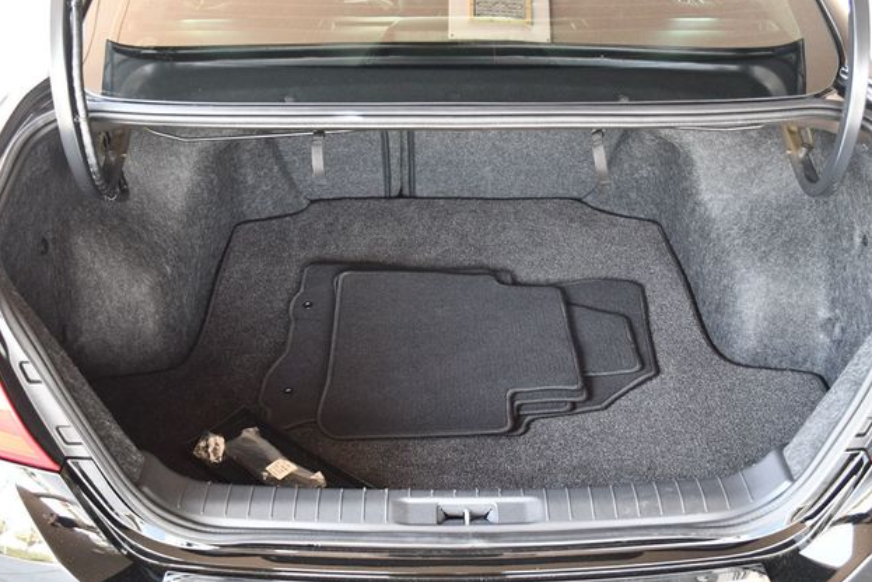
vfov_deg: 36.0
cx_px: 434
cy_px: 297
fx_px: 897
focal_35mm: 37
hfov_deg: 51.9
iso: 1400
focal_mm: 18
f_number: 3.5
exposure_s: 1/125
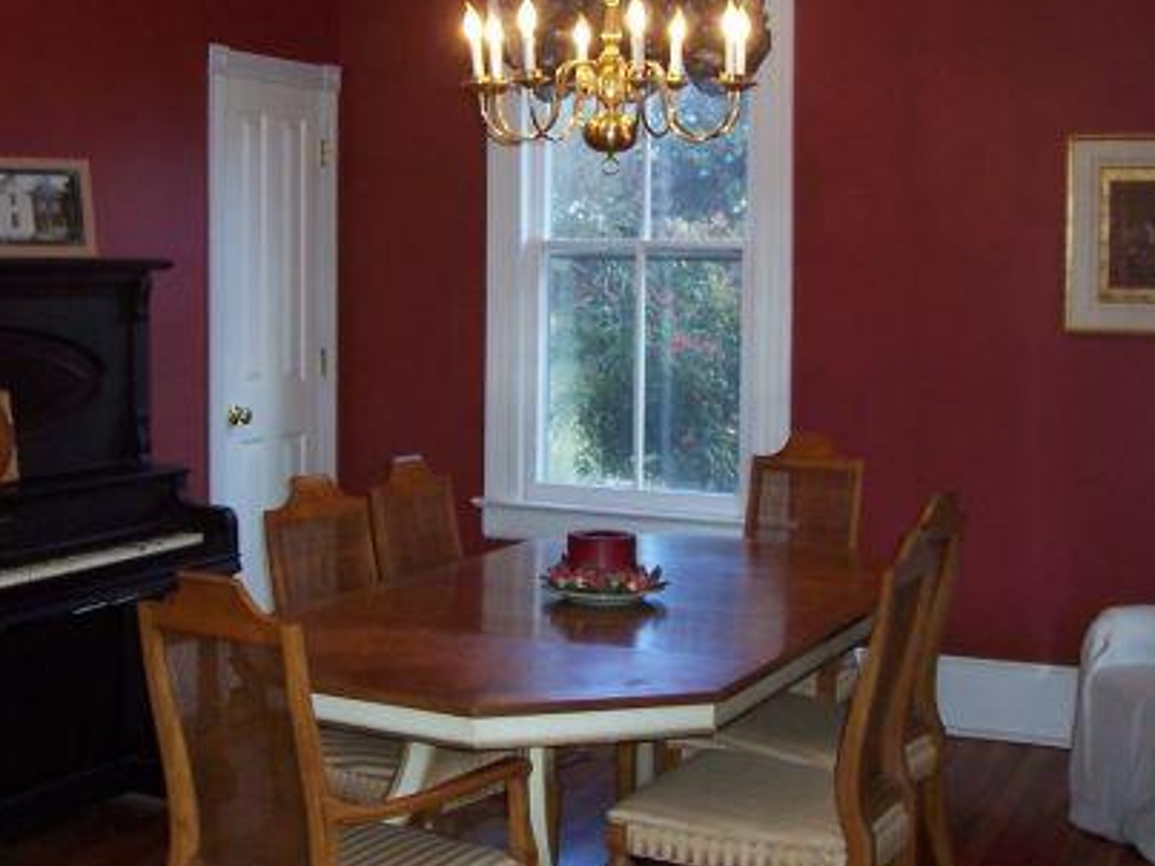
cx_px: 504
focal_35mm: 54
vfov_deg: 26.9
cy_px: 313
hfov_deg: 35.5
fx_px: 1801
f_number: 2.7
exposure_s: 1/60
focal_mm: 5.6
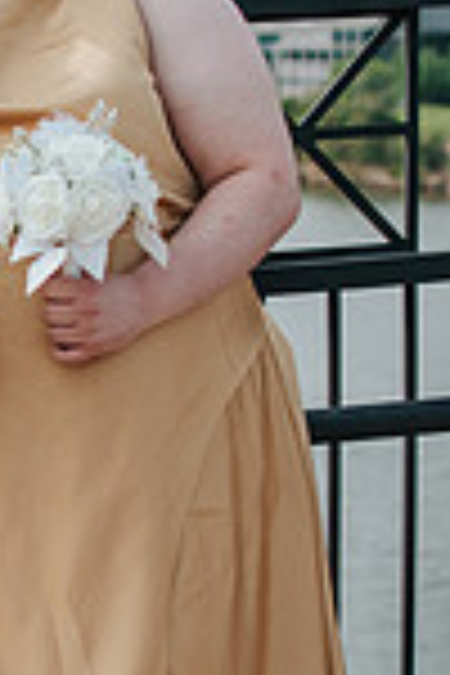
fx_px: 2962
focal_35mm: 158
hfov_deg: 8.6
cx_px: -86
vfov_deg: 13.0
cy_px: 428
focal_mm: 35
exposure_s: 1/2500
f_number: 2.8
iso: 100
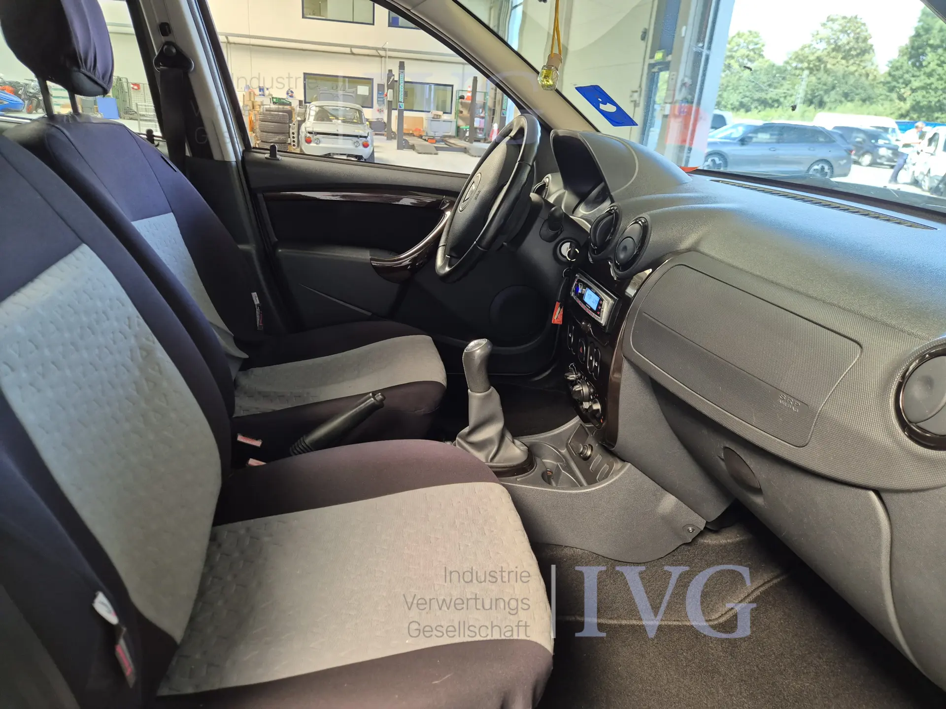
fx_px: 629
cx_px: 473
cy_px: 354
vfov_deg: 58.9
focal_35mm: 23
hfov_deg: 73.9
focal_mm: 5.4
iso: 200
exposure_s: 1/100
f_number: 1.8
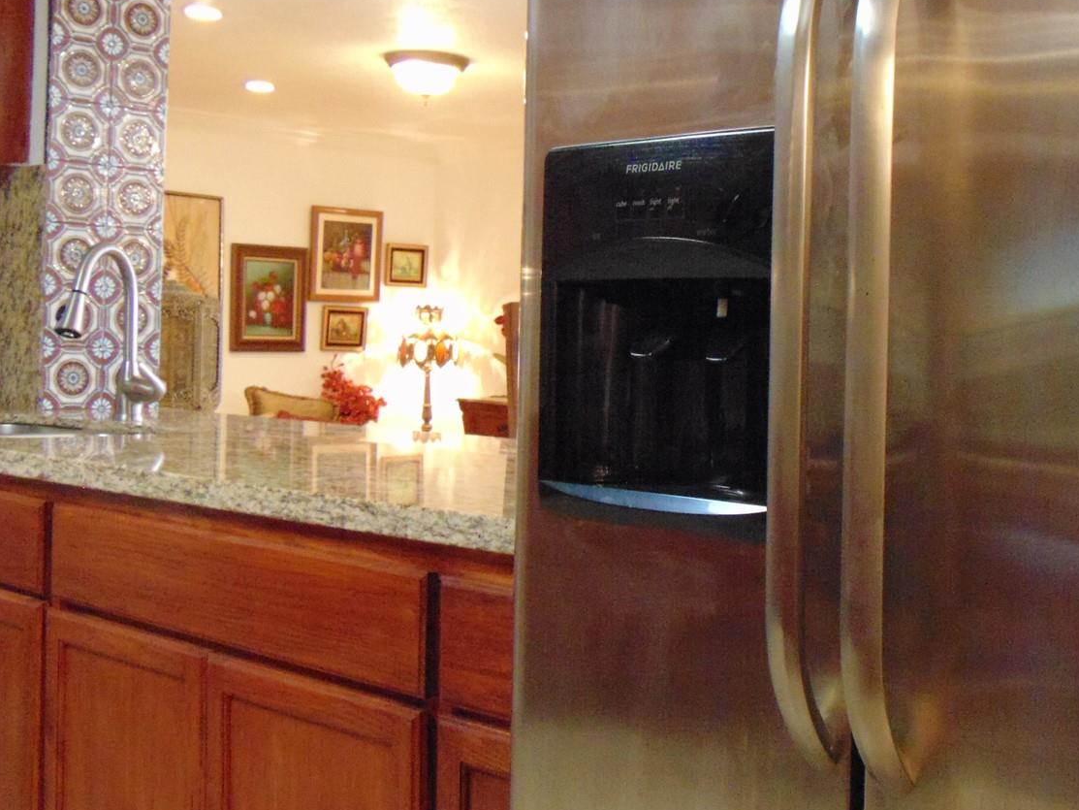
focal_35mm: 46
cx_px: 666
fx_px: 1434
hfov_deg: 41.0
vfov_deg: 31.5
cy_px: 343
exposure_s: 1/20
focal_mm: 4.5
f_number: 3
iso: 400
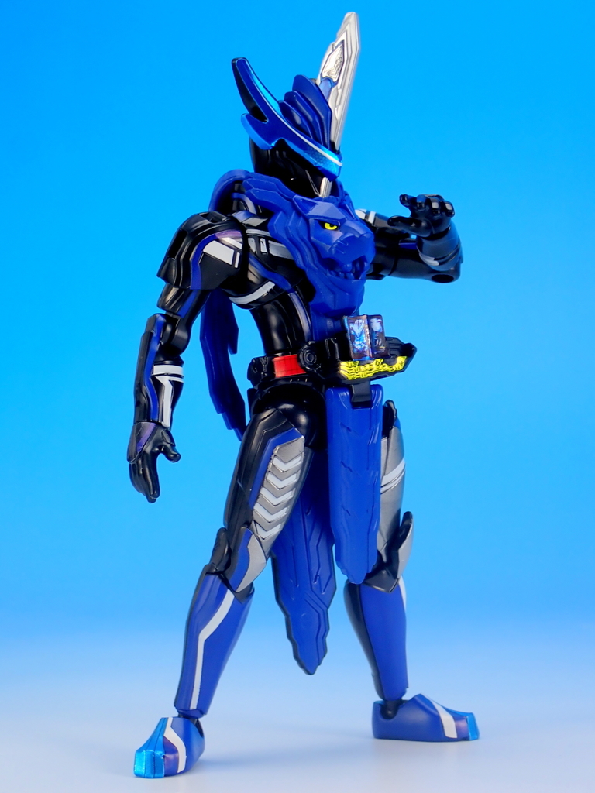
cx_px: 298
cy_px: 396
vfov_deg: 23.8
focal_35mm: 82
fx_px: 1879
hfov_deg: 18.0
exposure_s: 1.6
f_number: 16
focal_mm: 14.62
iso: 100
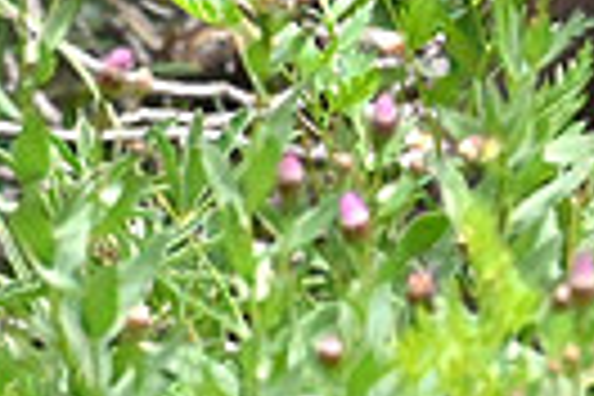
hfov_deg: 0.8
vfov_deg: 0.5
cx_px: 1278
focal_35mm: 2646
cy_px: -263
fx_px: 43656
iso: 6400
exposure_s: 1/2500
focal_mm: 600
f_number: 6.3
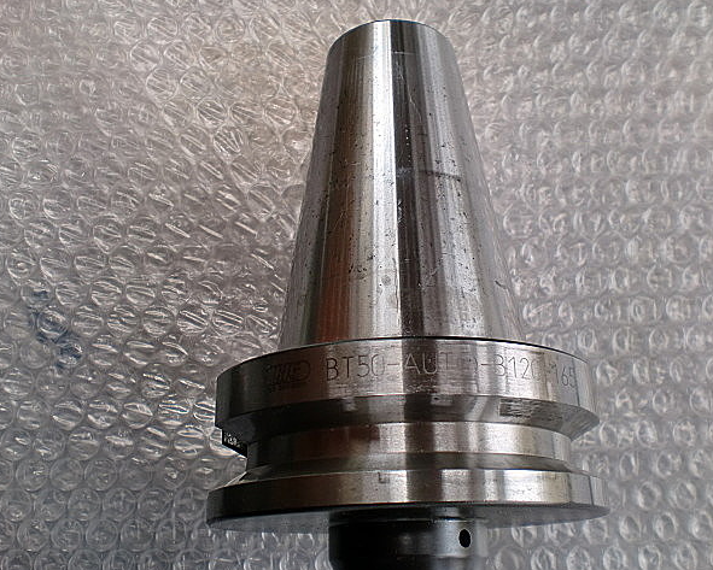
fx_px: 781
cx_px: 378
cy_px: 287
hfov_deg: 49.0
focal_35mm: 37
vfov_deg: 40.1
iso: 64
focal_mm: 6.3
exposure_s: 1/125
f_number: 3.1
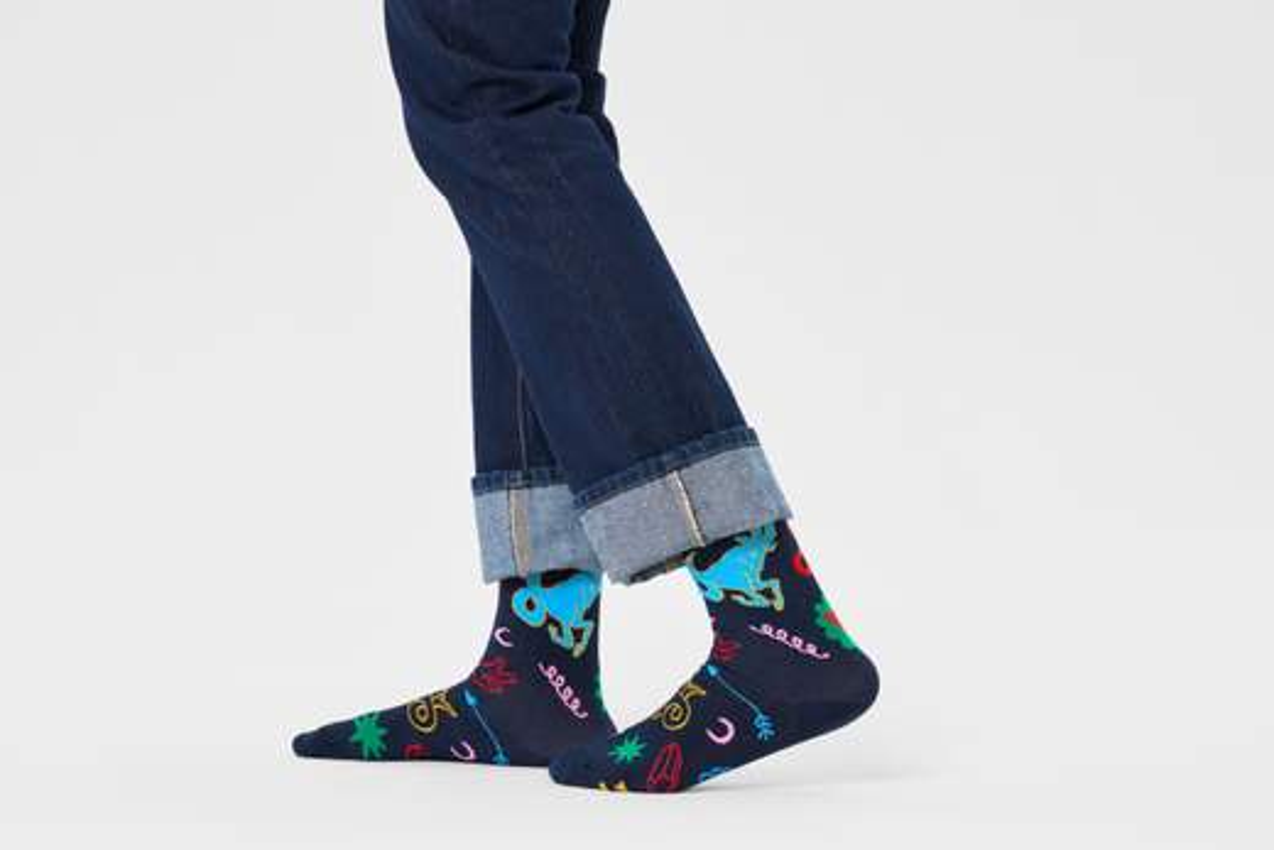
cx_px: 637
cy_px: 425
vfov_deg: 13.0
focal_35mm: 105
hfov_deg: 19.5
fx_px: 3717
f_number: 11
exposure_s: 1/125
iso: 100
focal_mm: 105
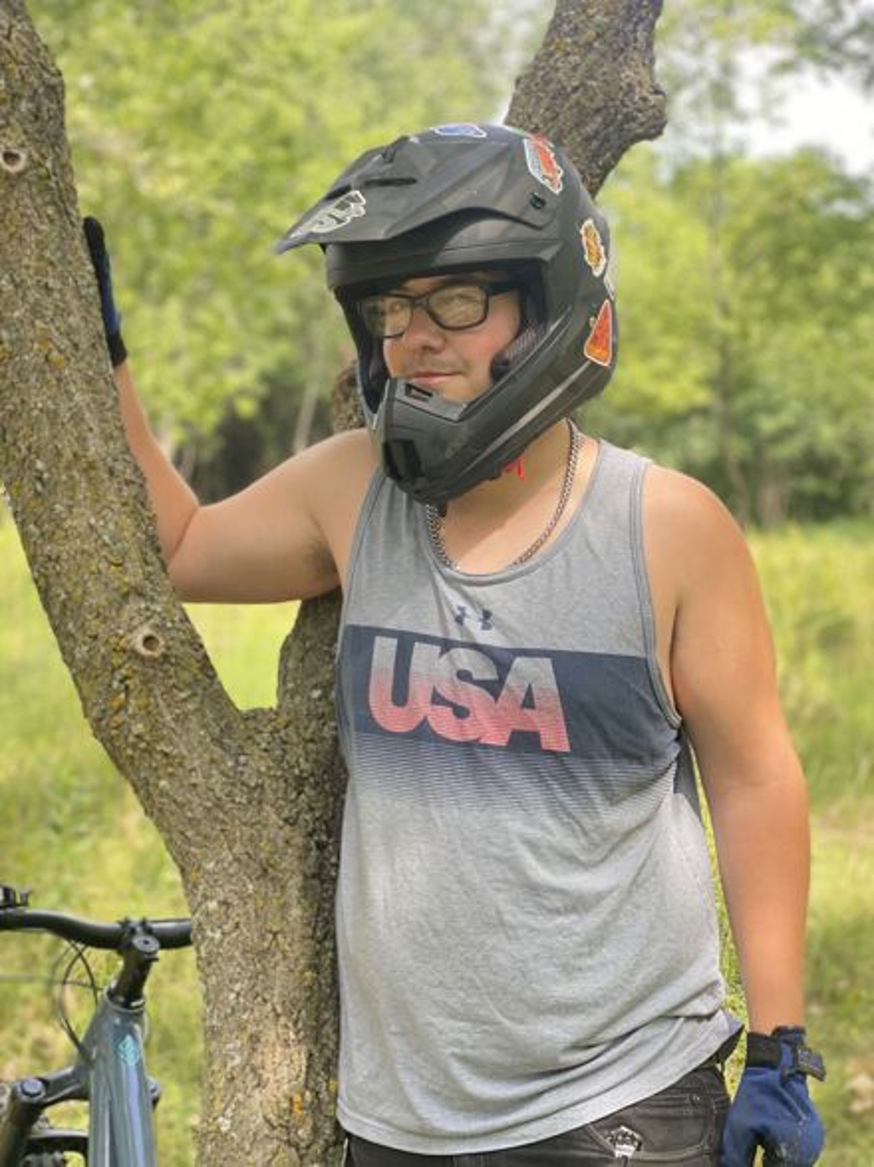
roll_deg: -0.1
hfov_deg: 28.0
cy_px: 584
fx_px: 1751
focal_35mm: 52
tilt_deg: -5.9
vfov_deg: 36.8
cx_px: 437
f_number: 2
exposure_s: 1/122
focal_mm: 6
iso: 25
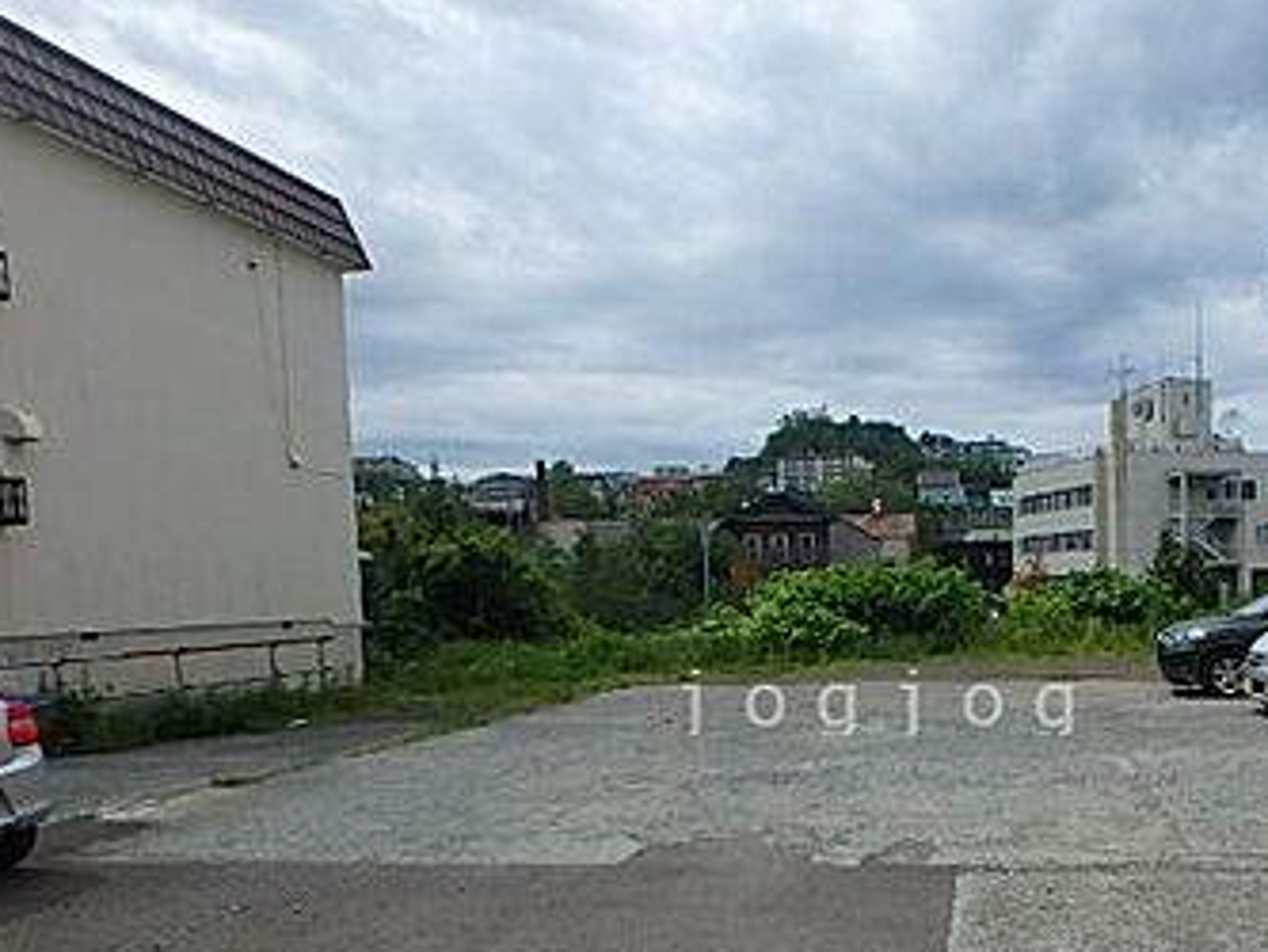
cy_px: 699
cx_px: 883
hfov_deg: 55.2
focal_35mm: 32
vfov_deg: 43.0
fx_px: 1173
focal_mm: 3.7
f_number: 6
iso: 125
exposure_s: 1/640
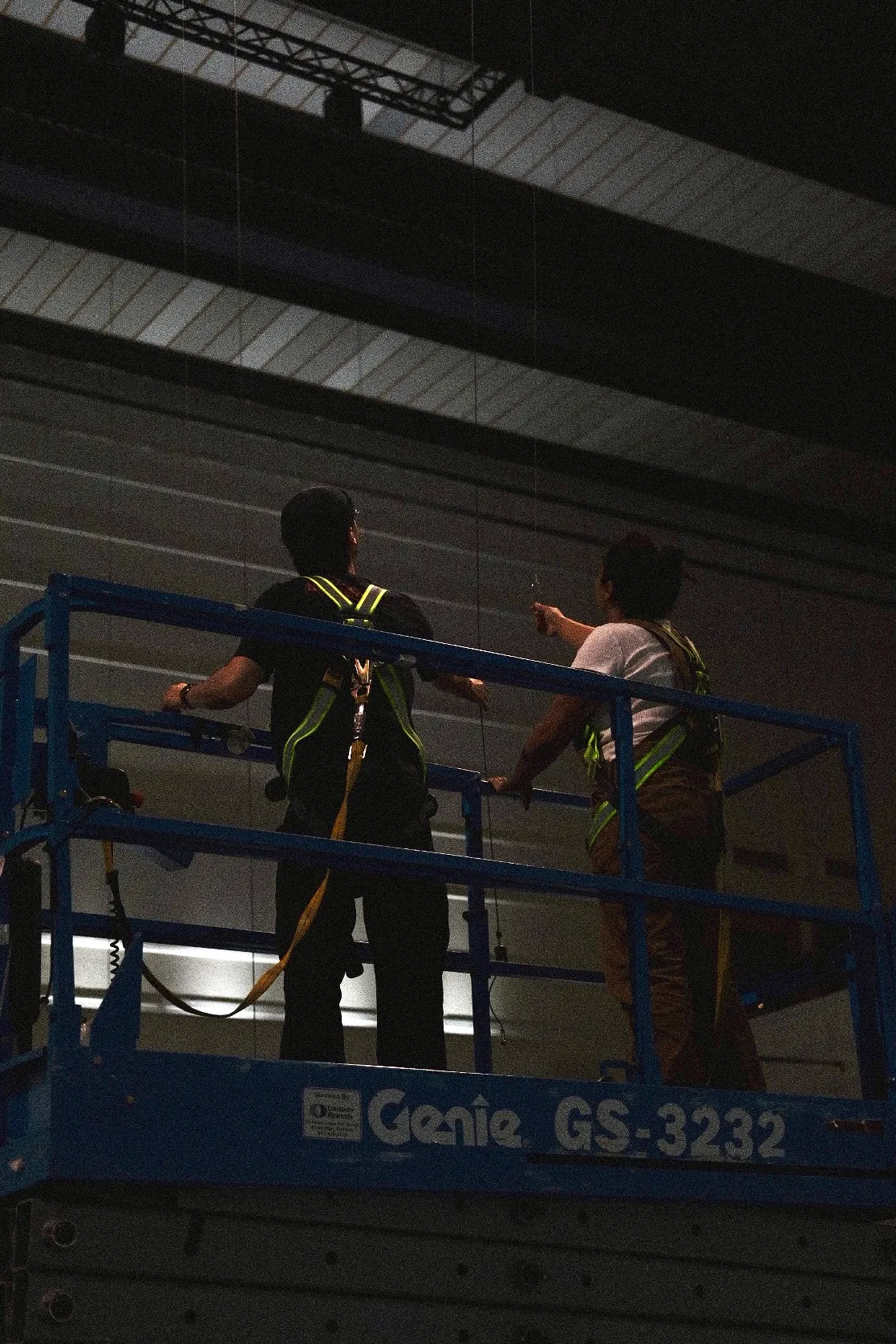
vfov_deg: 37.5
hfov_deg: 25.5
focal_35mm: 53
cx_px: 448
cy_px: 672
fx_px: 1979
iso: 800
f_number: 2
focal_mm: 35
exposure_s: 1/1000
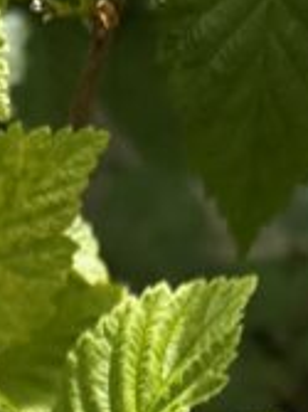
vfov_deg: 10.5
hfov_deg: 9.8
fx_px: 1746
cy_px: 1135
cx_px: -128
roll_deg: +6.4
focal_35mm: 147
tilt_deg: -26.2
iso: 80
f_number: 1.78
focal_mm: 6.86
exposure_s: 1/6623
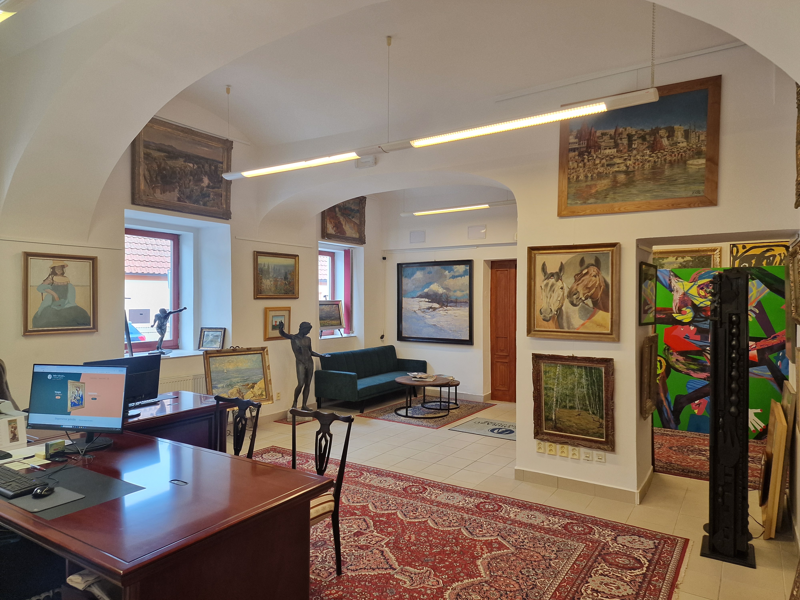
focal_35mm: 23
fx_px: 532
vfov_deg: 58.9
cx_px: 400
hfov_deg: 73.9
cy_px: 300
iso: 200
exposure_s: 1/100
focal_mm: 6.4
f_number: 1.8
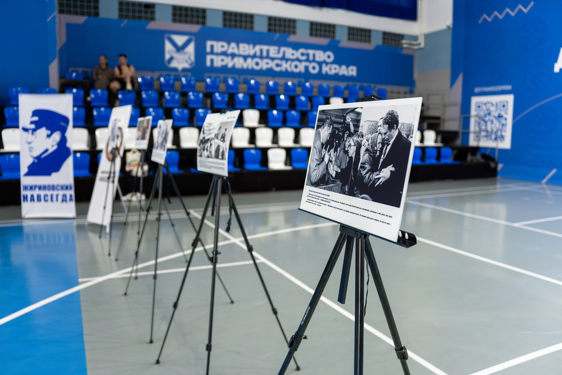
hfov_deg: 65.5
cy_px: 188
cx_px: 281
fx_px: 437
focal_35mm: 28
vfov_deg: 46.4
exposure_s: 1/800
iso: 2000
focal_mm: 28
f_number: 2.8
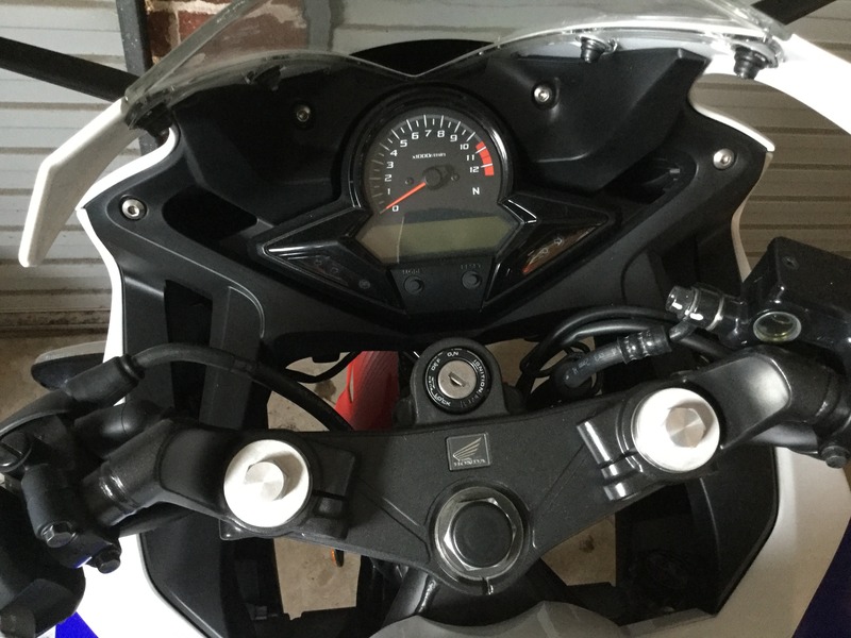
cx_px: 426
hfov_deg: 58.4
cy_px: 319
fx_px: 762
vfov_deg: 45.4
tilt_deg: -51.6
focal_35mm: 31
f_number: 2.4
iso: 400
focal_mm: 3.3
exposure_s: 1/17
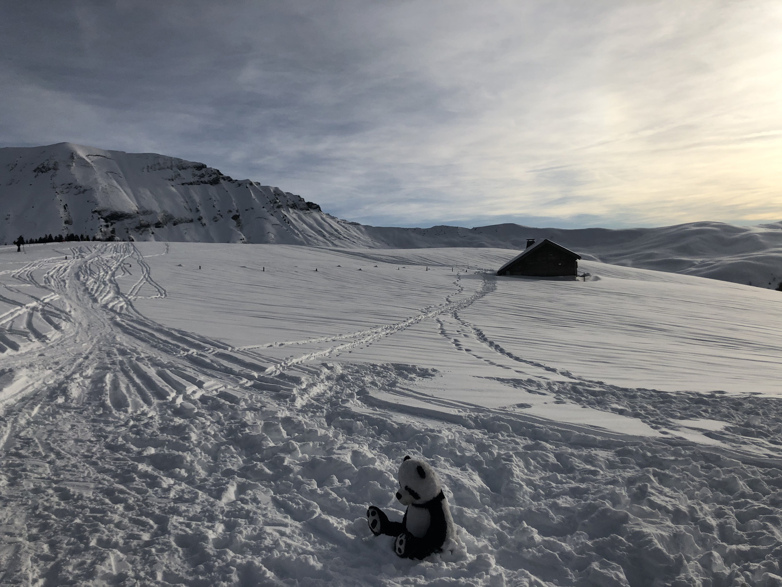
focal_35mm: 28
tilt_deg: -1.0
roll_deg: +4.2
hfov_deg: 63.4
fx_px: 633
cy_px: 294
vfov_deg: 49.7
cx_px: 391
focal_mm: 4
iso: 20
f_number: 1.8
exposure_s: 1/6098
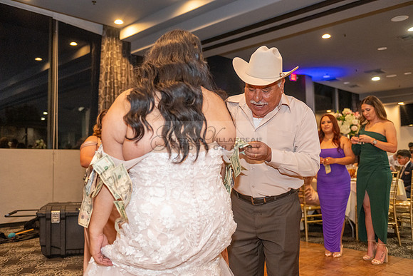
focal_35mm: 34
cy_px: 138
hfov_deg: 55.8
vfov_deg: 38.9
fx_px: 390
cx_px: 206
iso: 2500
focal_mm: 34
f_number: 2.8
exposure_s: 1/200
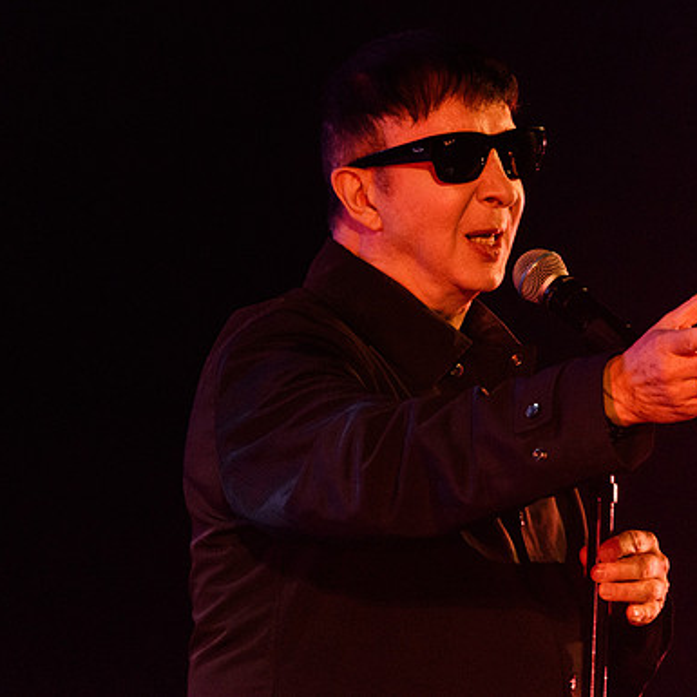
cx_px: 466
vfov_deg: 1.8
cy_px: 243
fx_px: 22758
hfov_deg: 1.8
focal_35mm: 999
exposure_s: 1/200
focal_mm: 600
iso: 4000
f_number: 6.3
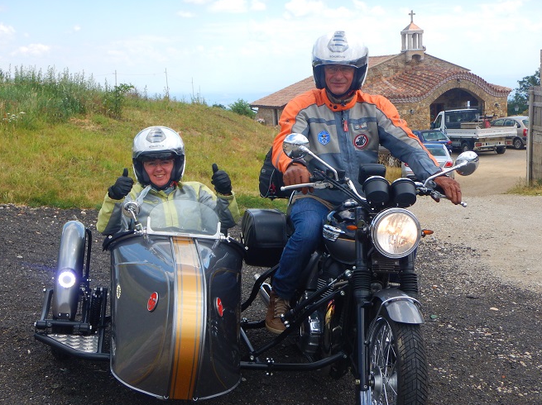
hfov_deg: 35.0
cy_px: 198
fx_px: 860
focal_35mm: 55
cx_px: 261
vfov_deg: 26.5
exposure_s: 1/500
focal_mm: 8.5
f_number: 4.3
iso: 125
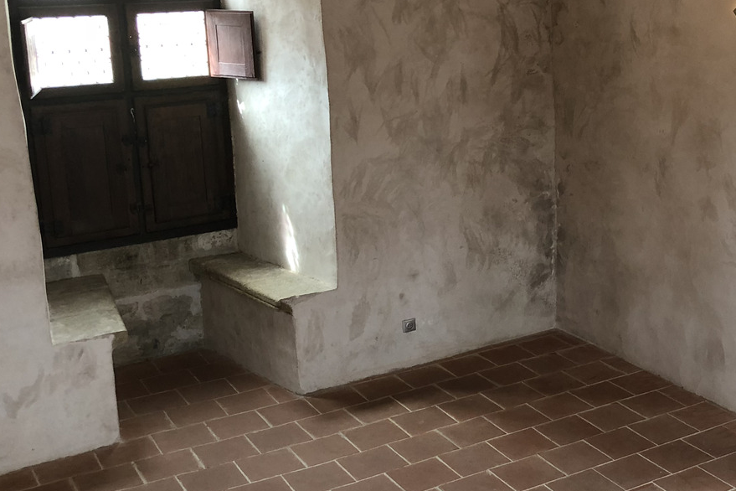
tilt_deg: -11.8
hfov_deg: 36.3
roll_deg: +1.0
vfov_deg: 25.4
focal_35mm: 53
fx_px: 1083
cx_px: 586
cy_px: 182
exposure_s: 1/24
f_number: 1.8
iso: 40
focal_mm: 4
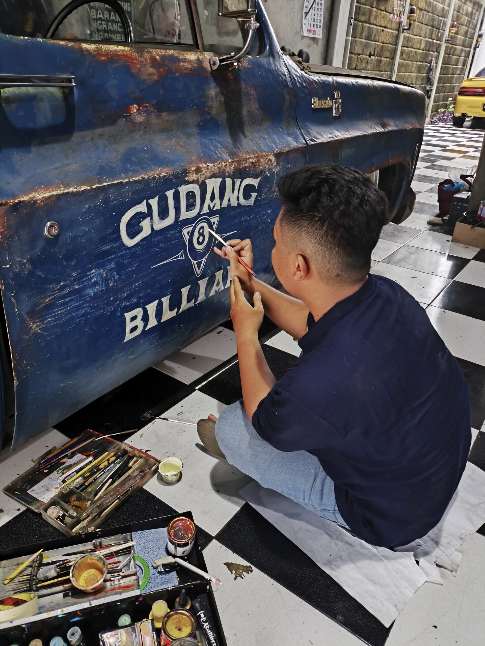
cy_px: 323
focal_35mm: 25
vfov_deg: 69.4
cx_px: 242
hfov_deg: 54.9
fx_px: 467
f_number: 1.7
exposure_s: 1/14.3
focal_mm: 4.71
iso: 1600
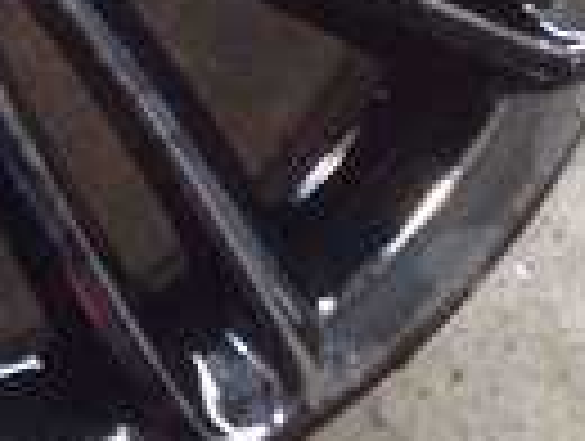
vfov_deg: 8.4
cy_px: -324
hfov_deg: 11.2
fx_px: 2912
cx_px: -180
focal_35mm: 172
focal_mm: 4.28
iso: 160
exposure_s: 1/15
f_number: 2.4
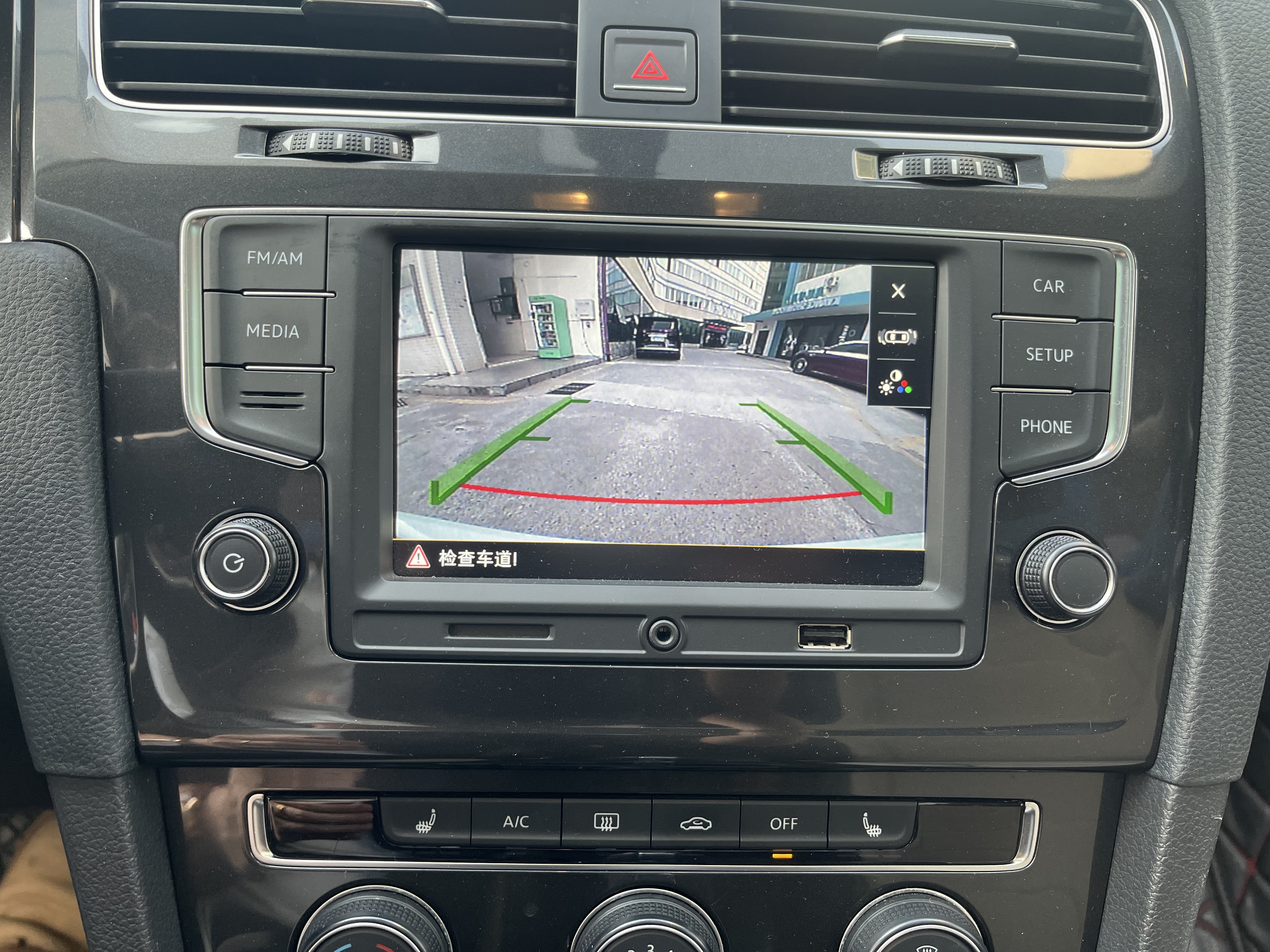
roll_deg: -3.5
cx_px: 635
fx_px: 954
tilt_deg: -23.6
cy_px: 476
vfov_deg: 53.1
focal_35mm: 26
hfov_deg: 67.3
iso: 80
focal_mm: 5.1
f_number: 1.6
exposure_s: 1/121
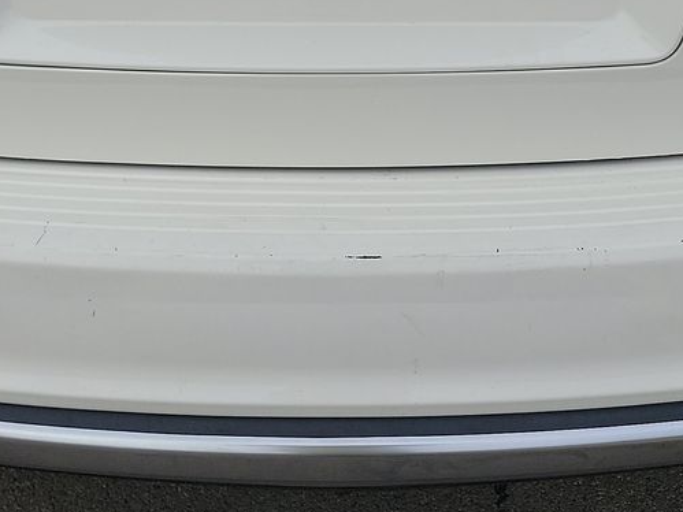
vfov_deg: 17.7
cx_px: 316
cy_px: -181
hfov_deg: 25.3
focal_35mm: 77
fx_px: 1519
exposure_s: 1/658
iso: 50
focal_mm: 6.7
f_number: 1.8
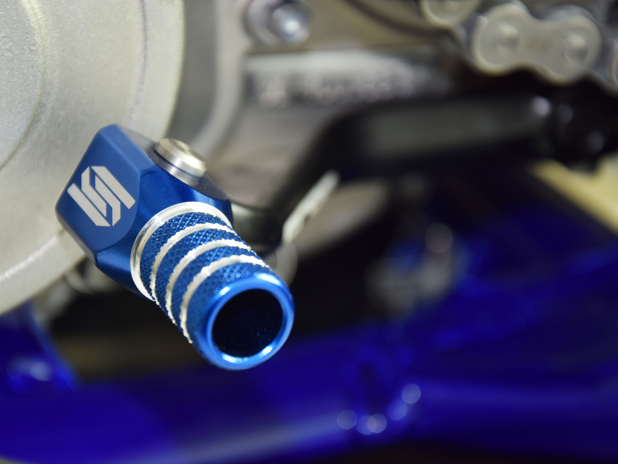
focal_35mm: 171
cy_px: 232
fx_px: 3045
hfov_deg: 11.6
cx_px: 297
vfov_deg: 8.7
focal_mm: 105
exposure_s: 1/60
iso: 400
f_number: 5.6
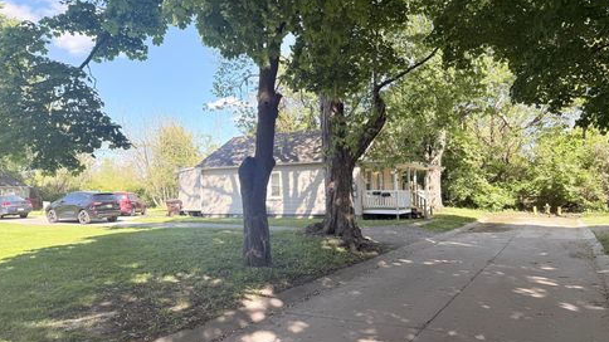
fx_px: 436
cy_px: 162
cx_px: 306
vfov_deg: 42.9
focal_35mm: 27
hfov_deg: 69.9
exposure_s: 1/1493
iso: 100
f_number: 1.78
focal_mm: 6.76
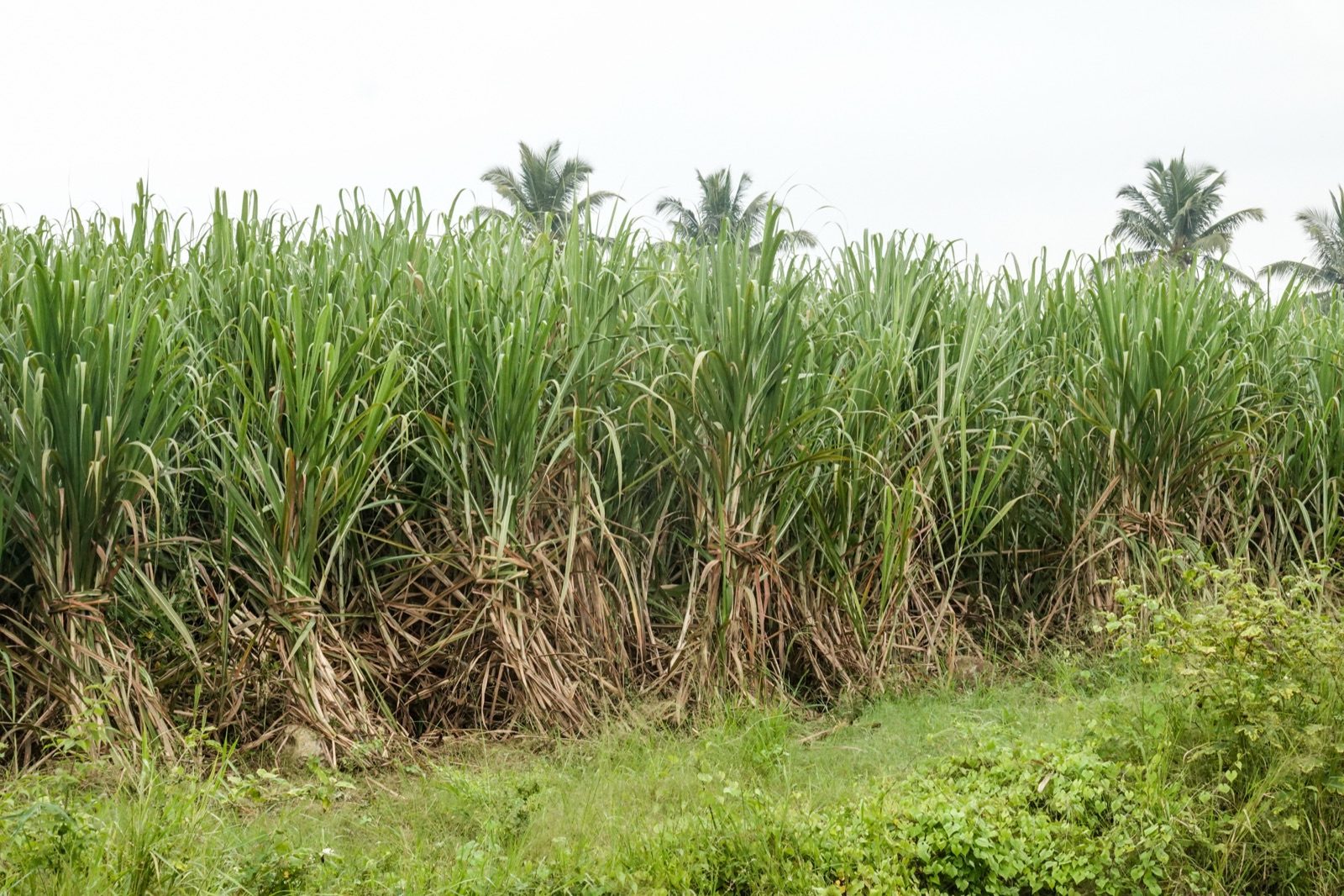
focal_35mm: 104
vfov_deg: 13.2
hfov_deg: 19.6
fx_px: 3882
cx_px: 672
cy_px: 448
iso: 800
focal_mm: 38.13
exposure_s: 1/125
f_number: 11
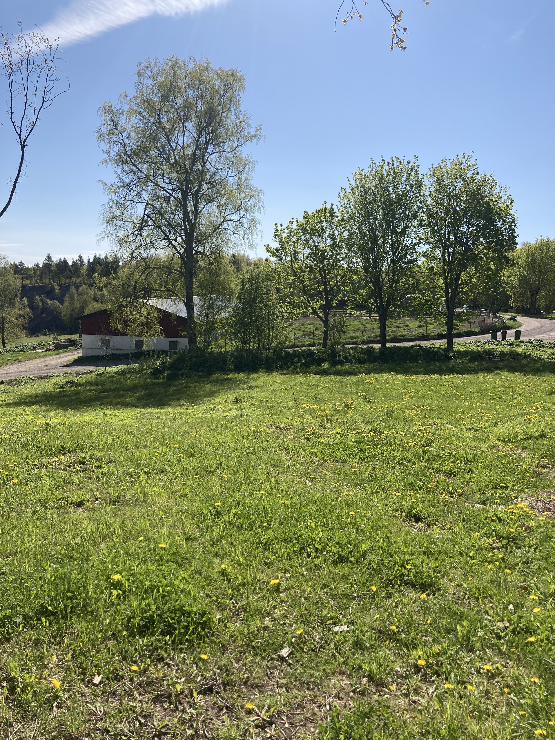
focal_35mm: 28
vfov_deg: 63.4
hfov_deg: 49.7
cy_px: 370
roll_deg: -1.7
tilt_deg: -5.8
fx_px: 599
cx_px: 278
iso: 25
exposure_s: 1/2558
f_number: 1.8
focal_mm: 3.99
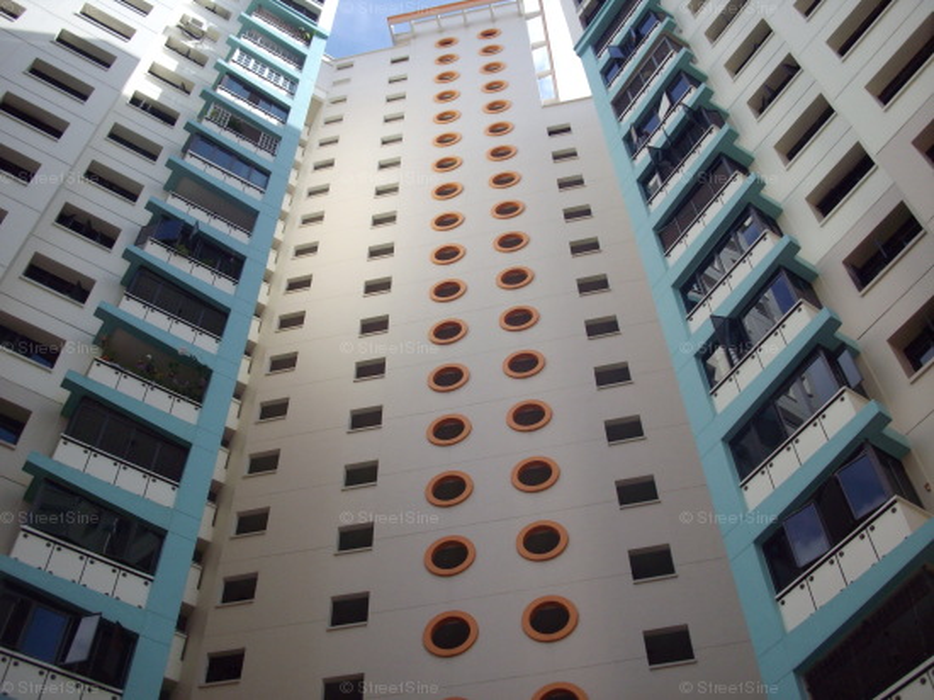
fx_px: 998
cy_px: 350
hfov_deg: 50.2
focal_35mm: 37
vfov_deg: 38.6
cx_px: 467
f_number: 5.6
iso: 80
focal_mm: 6.2
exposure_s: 1/200
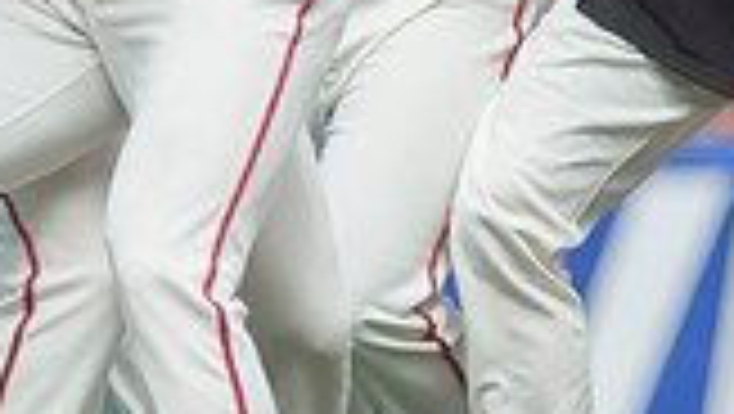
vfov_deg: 1.6
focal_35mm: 747
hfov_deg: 2.9
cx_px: -414
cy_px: -97
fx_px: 14551
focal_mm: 200
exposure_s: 1/2500
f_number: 2.8
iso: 320
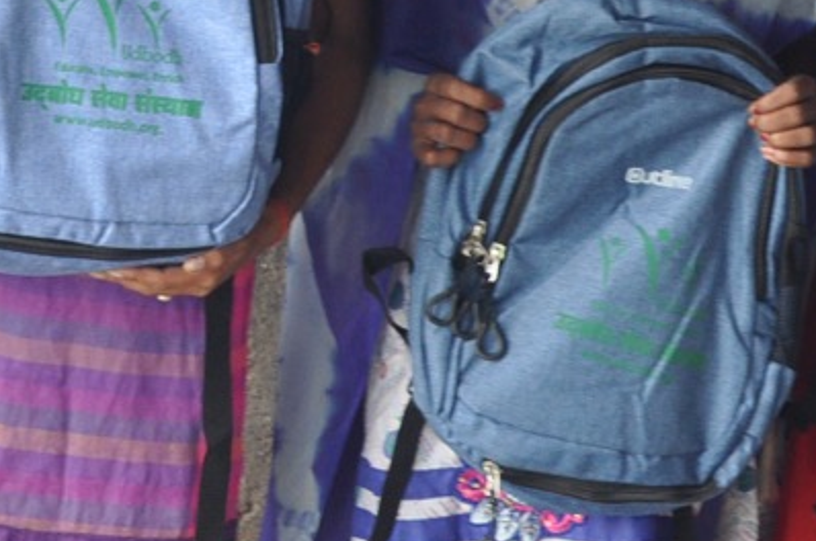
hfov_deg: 11.1
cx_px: 82
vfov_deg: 7.3
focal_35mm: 185
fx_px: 4181
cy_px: -234
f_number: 6.3
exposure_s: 1/25
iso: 640
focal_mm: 35
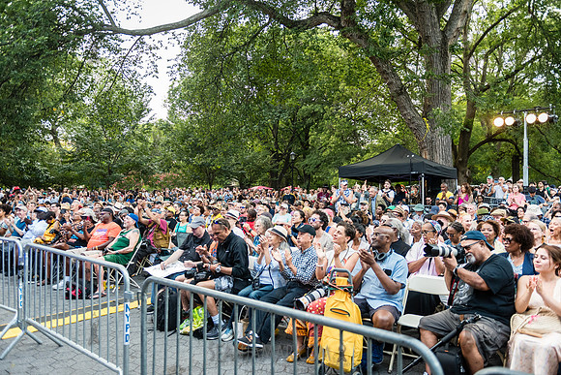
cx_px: 280
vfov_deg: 45.0
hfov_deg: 63.6
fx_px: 452
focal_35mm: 29
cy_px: 188
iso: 2000
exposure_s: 1/400
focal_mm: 29
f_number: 2.8
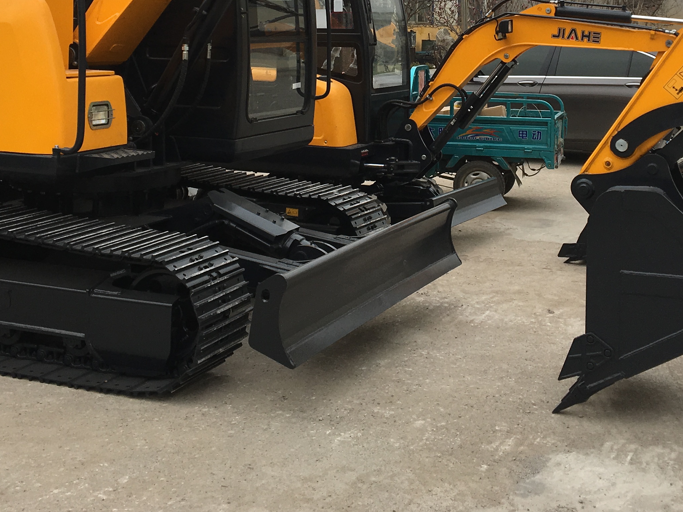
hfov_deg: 33.8
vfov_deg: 24.8
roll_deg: -0.1
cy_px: 44
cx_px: 371
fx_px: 1125
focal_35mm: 57
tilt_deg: -2.0
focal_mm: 4.15
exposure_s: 1/187
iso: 25
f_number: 2.2
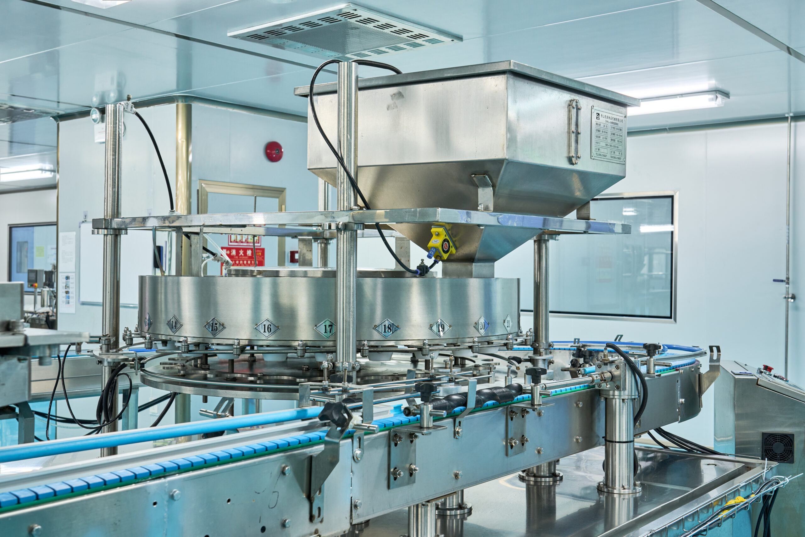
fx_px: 894
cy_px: 268
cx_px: 402
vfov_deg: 33.4
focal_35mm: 40
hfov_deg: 48.5
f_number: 8
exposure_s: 1/20
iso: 1600
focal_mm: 40
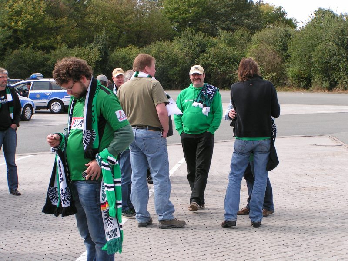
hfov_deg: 23.8
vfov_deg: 18.0
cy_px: 130
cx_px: 174
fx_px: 824
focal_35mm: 82
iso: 50
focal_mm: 12.6
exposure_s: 1/250
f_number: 5
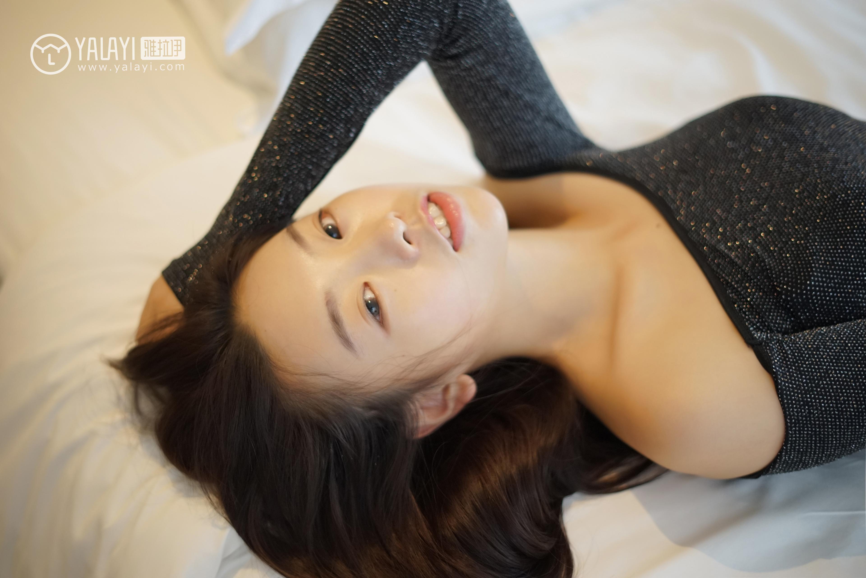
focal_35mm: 50
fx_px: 1203
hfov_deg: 39.6
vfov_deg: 27.0
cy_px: 289
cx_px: 433
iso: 1000
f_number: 1.8
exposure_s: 1/60
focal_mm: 50
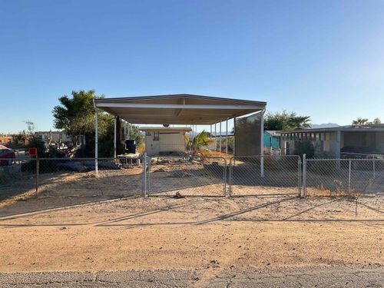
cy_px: 144
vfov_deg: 48.2
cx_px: 192
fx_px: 322
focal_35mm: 29
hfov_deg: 61.7
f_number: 1.8
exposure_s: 1/2141
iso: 16
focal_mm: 3
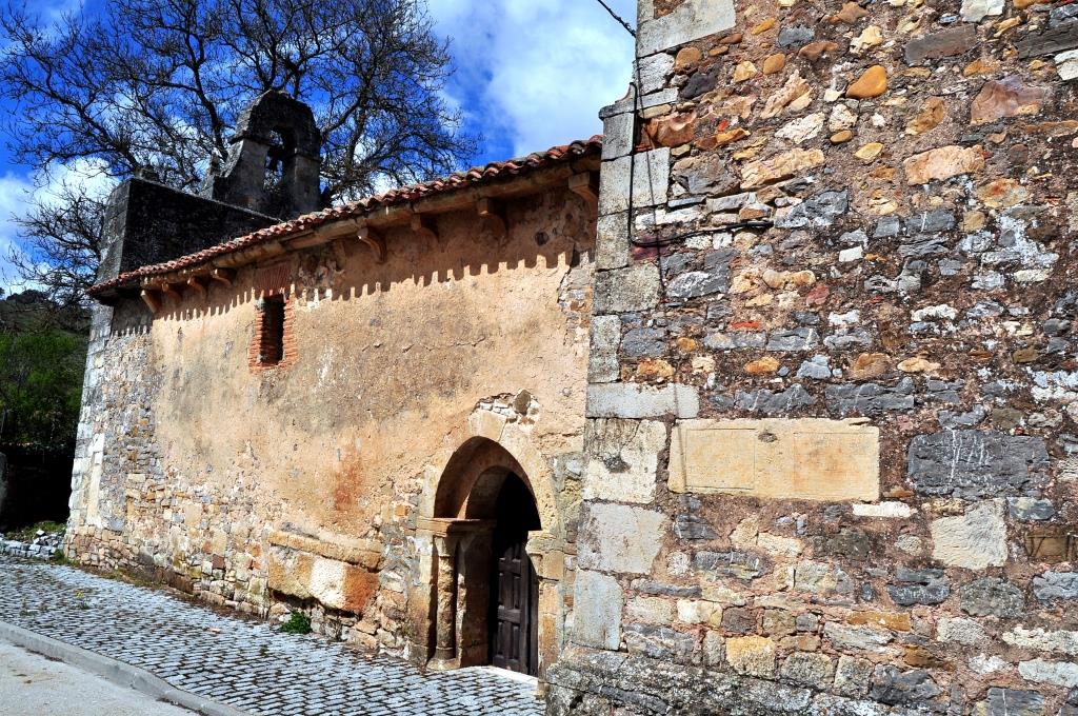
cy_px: 358
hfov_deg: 62.0
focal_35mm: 30
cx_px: 539
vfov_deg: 43.5
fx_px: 897
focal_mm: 20
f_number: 16
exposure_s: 1/400
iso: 200
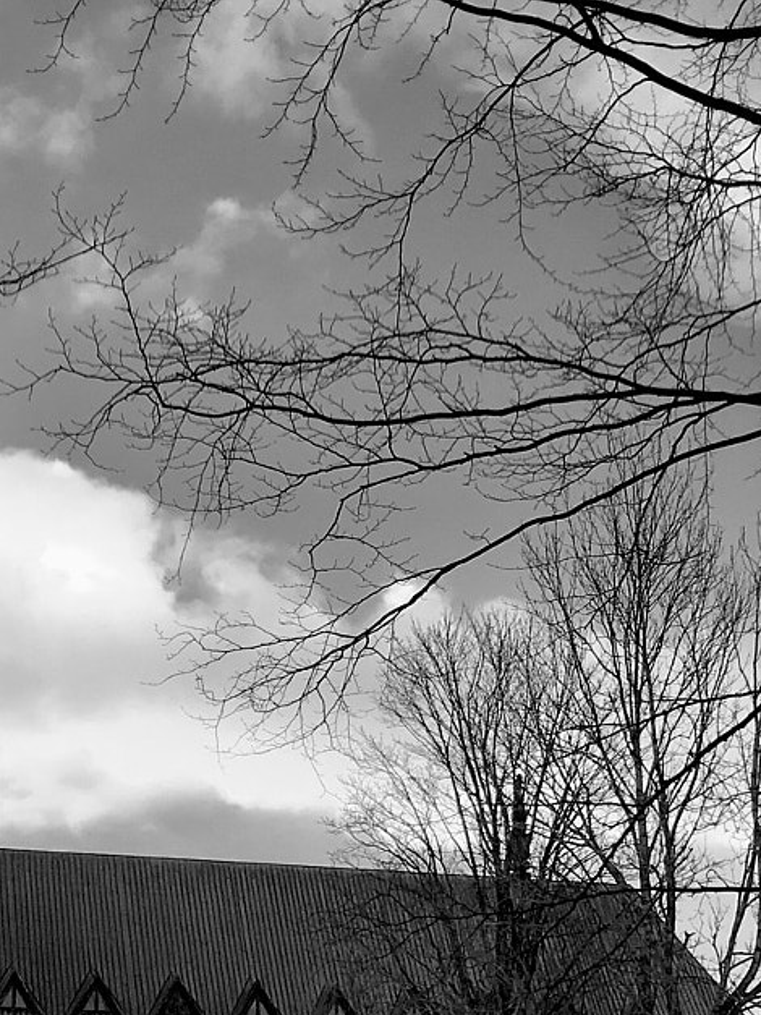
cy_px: 970
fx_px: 2170
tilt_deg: +9.1
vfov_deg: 25.3
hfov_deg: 19.6
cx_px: 130
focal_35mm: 74
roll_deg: -1.3
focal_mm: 4.15
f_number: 2.2
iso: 25
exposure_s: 1/268
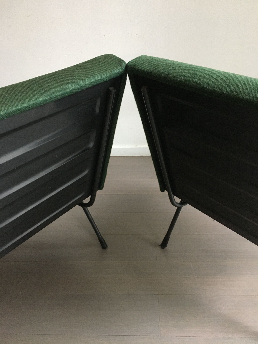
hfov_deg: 48.2
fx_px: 288
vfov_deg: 61.7
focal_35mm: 29
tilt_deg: -34.5
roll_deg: +1.8
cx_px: 129
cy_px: 172
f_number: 2.2
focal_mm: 4.15
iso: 200
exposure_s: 1/33
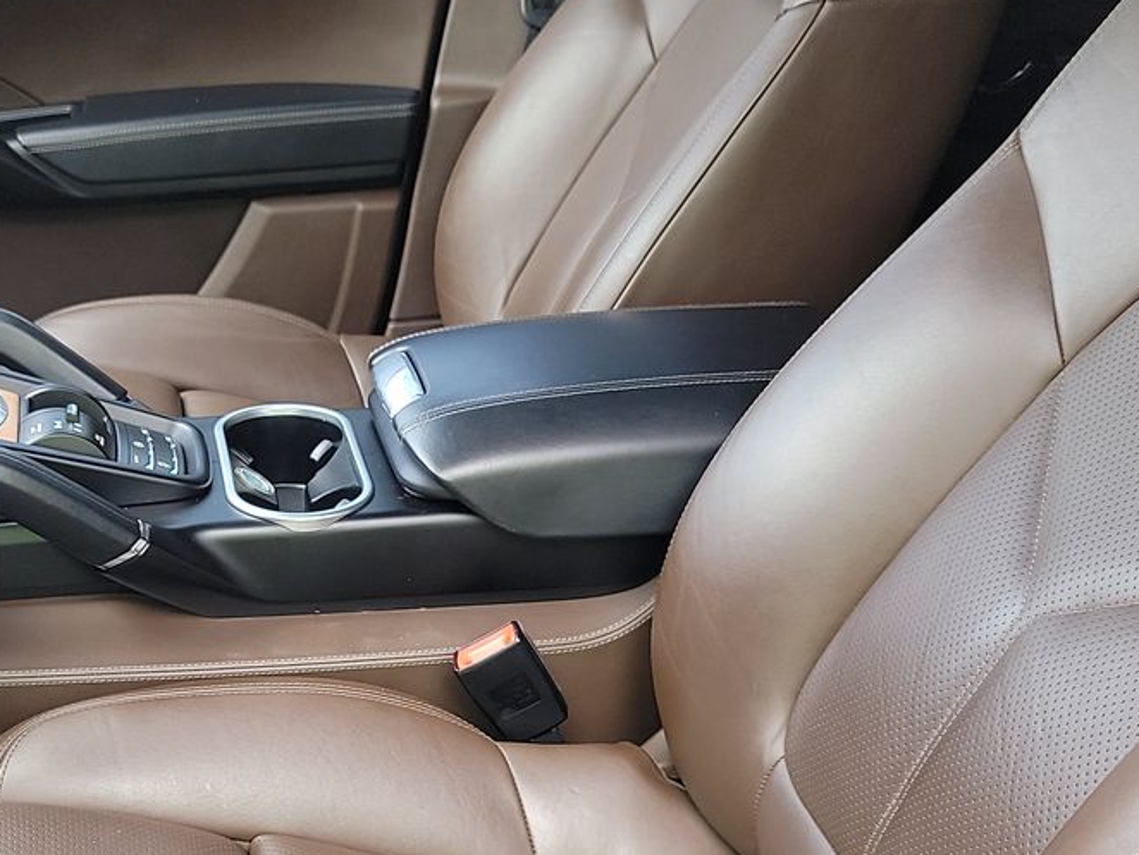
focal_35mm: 58
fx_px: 1909
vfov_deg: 24.8
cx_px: 361
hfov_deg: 32.9
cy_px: 683
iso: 94
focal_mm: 6.7
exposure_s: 1/59
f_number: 1.8
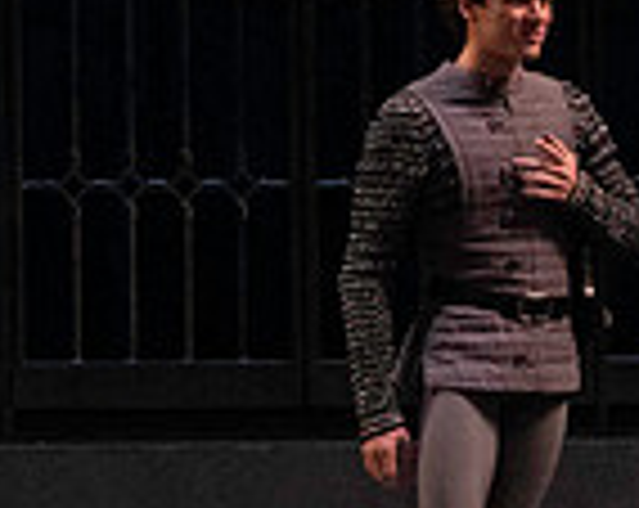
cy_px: 196
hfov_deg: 2.5
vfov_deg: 2.0
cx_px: 1076
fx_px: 14513
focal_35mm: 769
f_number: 13
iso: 16000
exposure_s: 1/400
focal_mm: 200
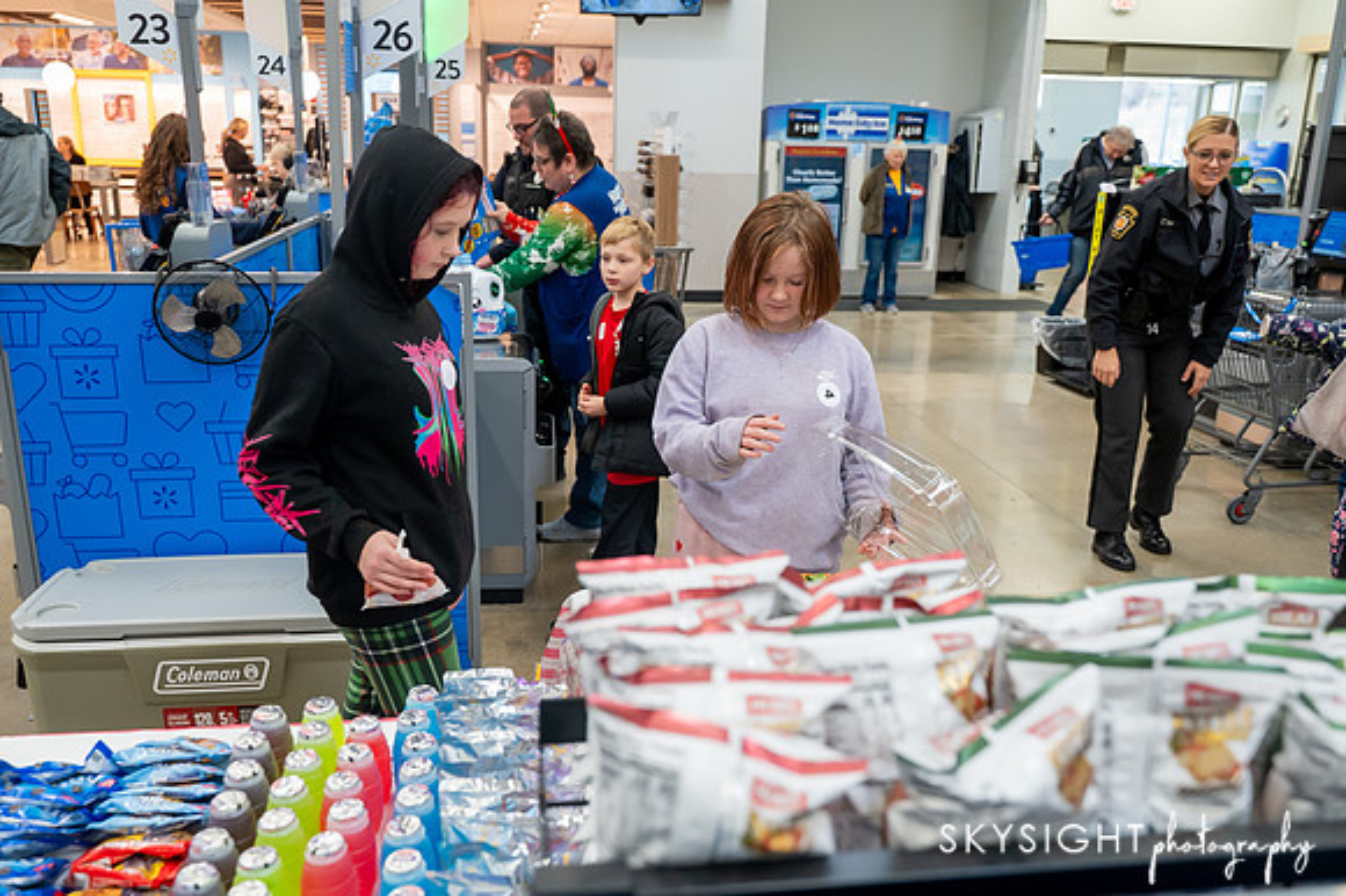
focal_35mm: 30
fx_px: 1113
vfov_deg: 43.8
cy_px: 448
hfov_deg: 62.3
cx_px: 681
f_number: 3.5
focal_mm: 28
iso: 2000
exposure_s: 1/320
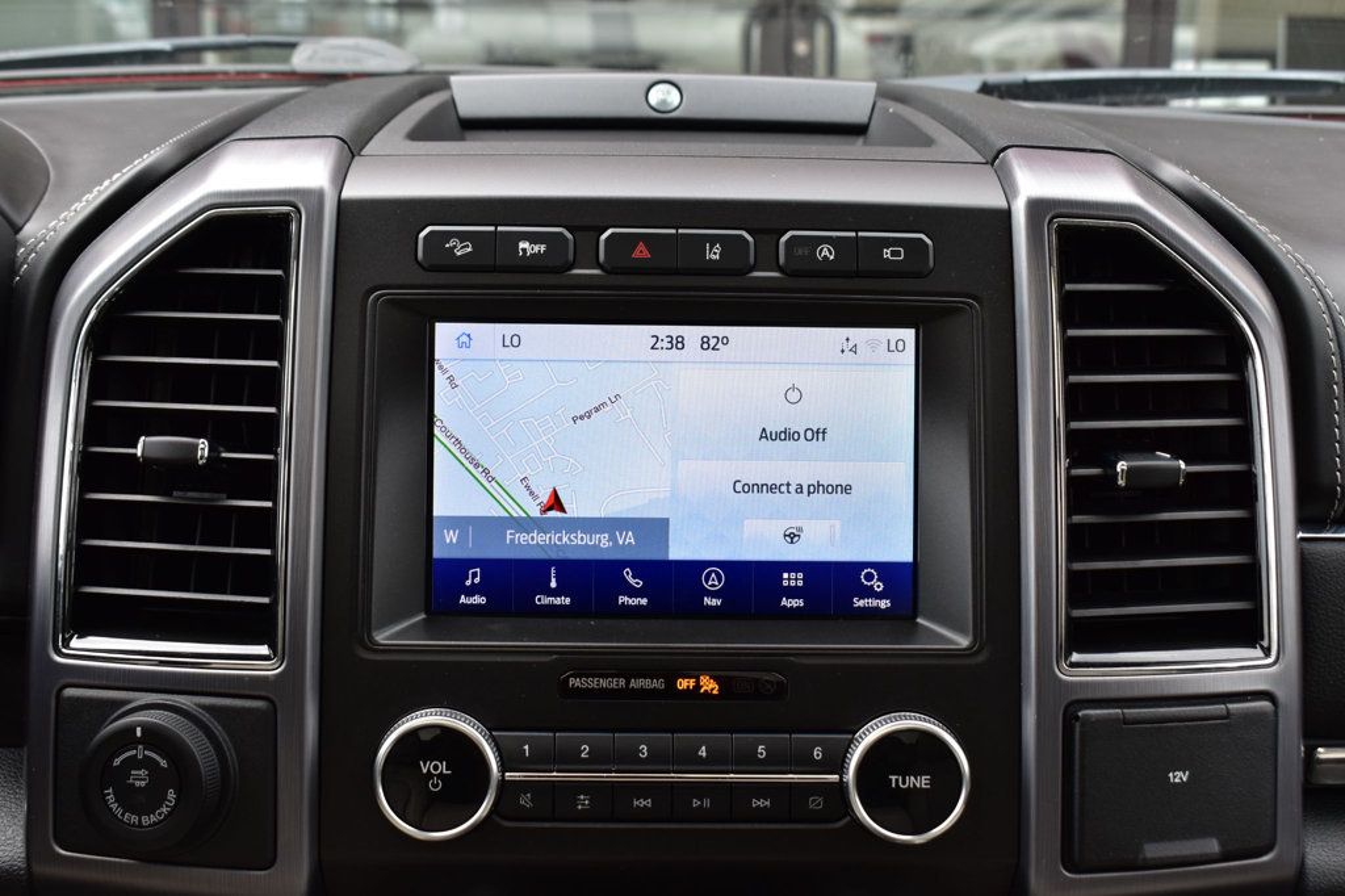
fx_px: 1905
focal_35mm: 51
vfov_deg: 26.5
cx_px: 672
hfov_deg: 38.9
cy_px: 448
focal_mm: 34
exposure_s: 1/80
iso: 400
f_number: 8
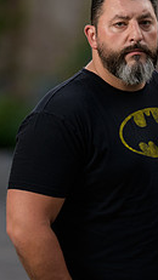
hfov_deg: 4.4
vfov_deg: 7.8
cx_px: 120
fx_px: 2055
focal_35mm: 276
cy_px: 87
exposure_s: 1/250
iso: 200
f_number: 2
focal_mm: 135
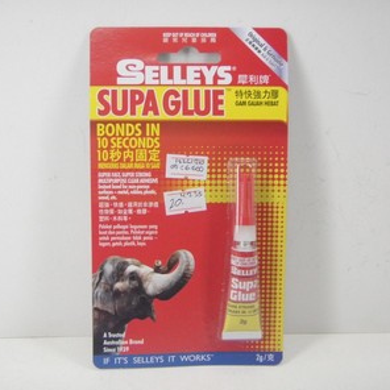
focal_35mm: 61
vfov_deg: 28.2
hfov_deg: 28.1
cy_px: 196
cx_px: 181
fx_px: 778
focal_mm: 9.13
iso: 200
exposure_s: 1/30
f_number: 4
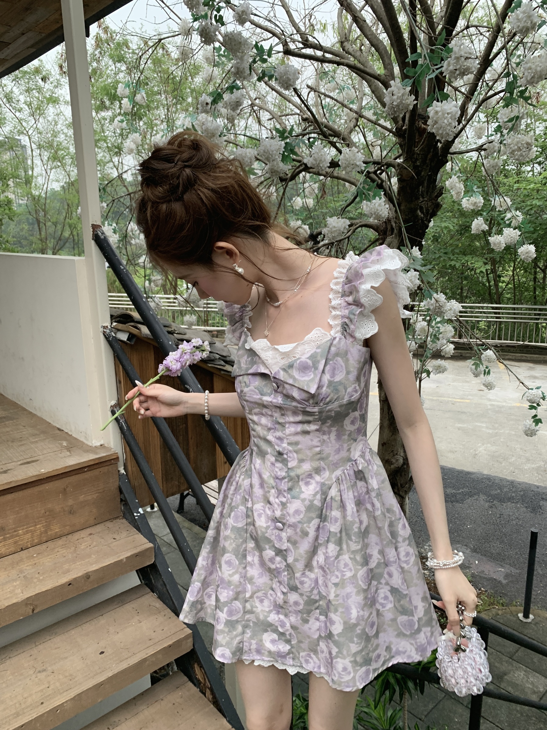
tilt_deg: -13.7
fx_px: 548
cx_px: 274
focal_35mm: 26
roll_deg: +0.3
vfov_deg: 67.3
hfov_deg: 53.1
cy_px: 365
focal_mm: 4.25
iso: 100
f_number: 1.8
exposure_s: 1/67
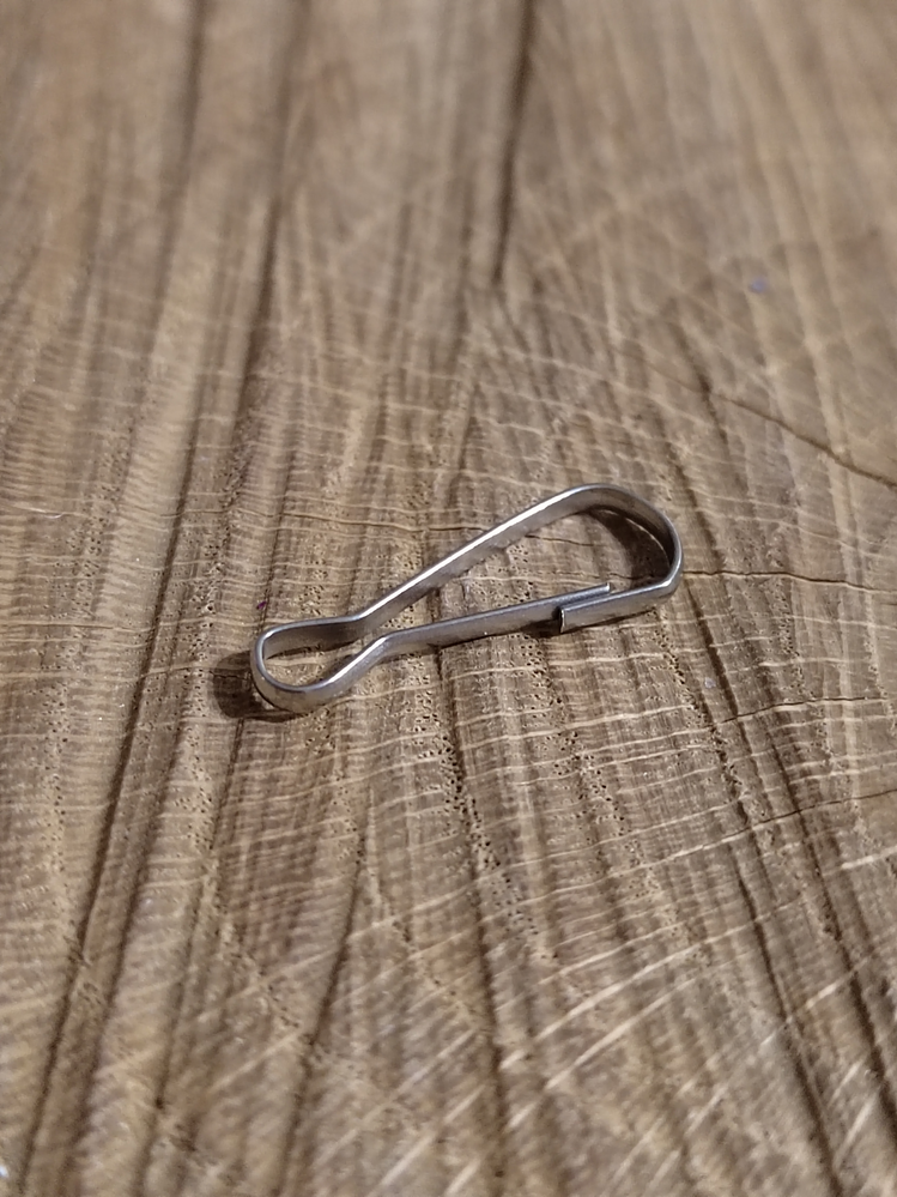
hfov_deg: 31.5
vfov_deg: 41.2
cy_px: 598
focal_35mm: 46
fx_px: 1590
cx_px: 448
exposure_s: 1/50
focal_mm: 5.52
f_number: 1.9
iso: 4880
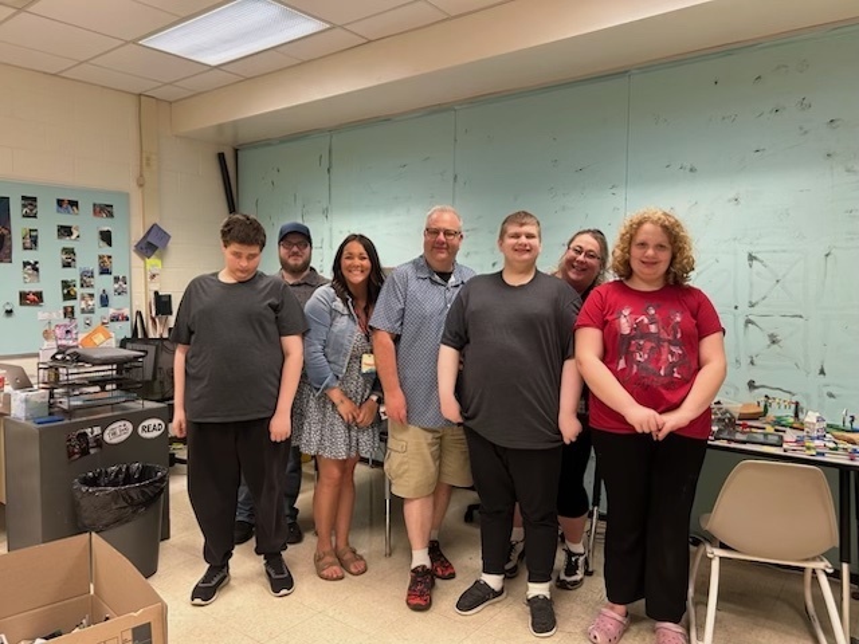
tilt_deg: -4.6
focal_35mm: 26
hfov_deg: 67.3
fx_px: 645
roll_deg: +0.4
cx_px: 430
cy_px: 322
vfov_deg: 53.1
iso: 160
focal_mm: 5.7
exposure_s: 1/60
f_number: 1.5
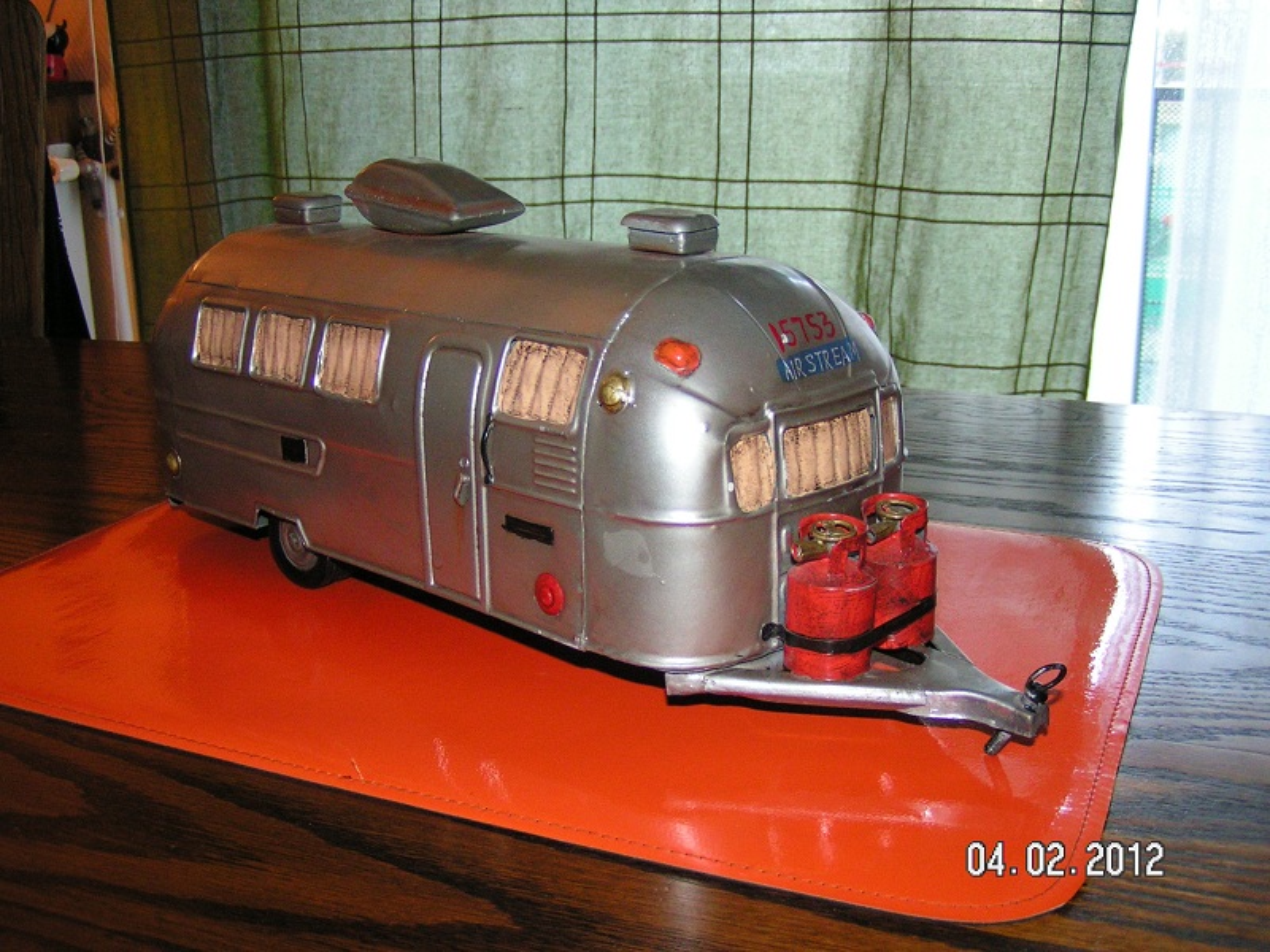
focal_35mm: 38
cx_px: 635
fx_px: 1394
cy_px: 476
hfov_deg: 49.0
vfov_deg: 37.7
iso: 200
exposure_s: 1/40
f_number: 2.8
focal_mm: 5.8
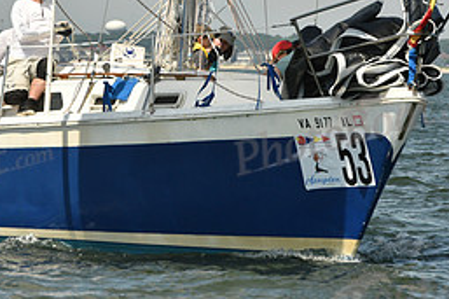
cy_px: 64
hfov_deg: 4.7
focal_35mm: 440
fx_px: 5484
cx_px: 145
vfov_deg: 3.1
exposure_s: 1/1250
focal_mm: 195
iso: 320
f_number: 9
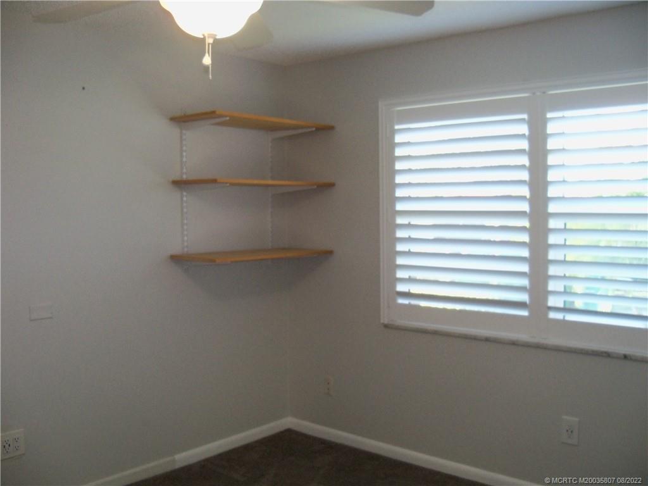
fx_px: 655
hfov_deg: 52.6
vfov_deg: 40.7
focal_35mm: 35
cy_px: 243
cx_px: 324
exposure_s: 1/30
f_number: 3.5
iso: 200
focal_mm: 6.2
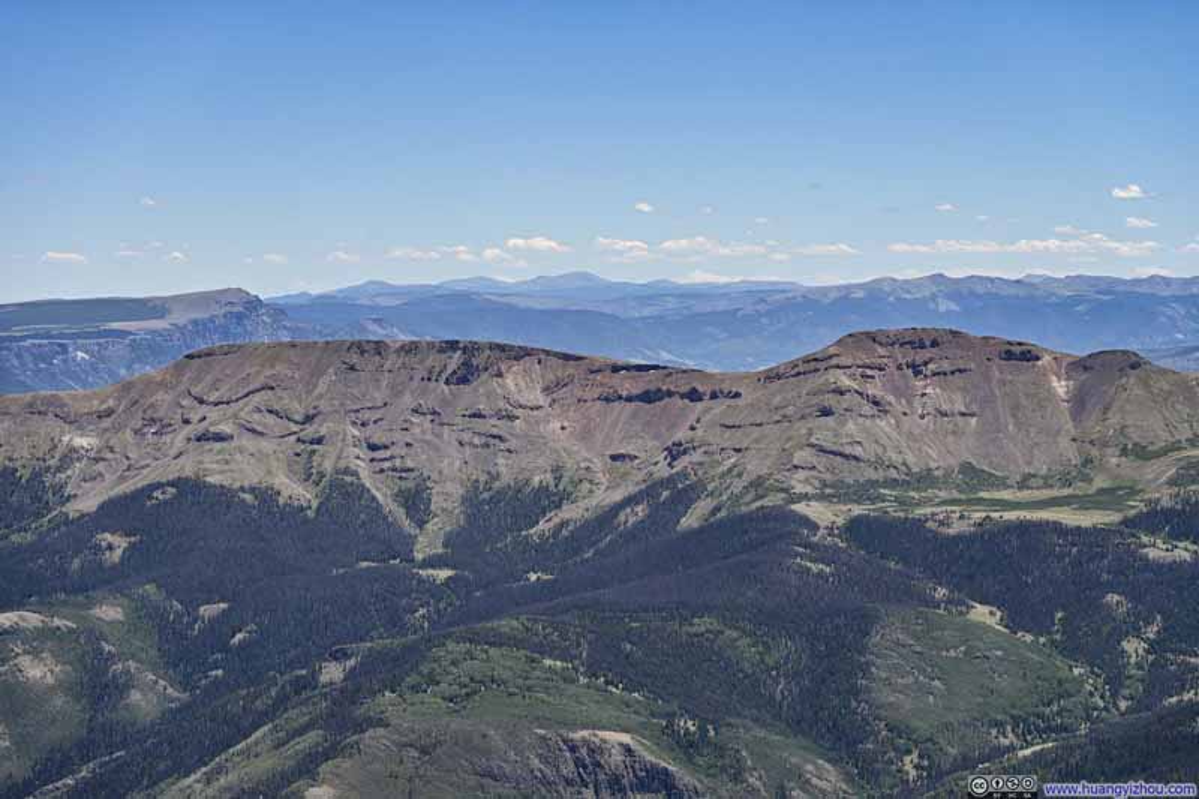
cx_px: 600
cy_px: 400
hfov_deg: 19.6
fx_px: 3463
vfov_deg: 13.2
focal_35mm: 104
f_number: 6.3
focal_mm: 104
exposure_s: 1/500
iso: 64
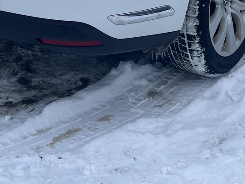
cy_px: -27
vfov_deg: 18.1
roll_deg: -0.8
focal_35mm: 78
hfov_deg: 24.7
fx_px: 552
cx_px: 189
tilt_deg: -19.1
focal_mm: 5.1
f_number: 1.6
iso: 32
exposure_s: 1/133
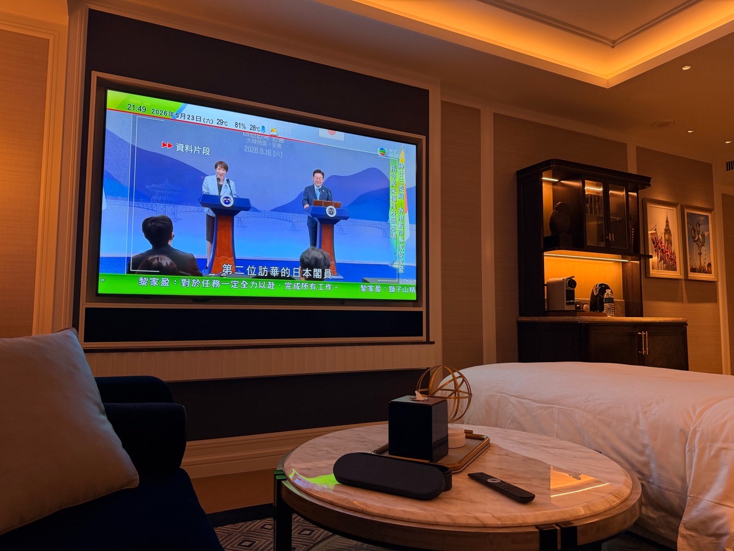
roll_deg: +0.0
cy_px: 276
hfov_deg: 71.6
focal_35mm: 24
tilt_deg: +4.7
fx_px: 509
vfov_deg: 56.8
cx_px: 367
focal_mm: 6.76
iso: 200
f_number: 1.78
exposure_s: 1/80
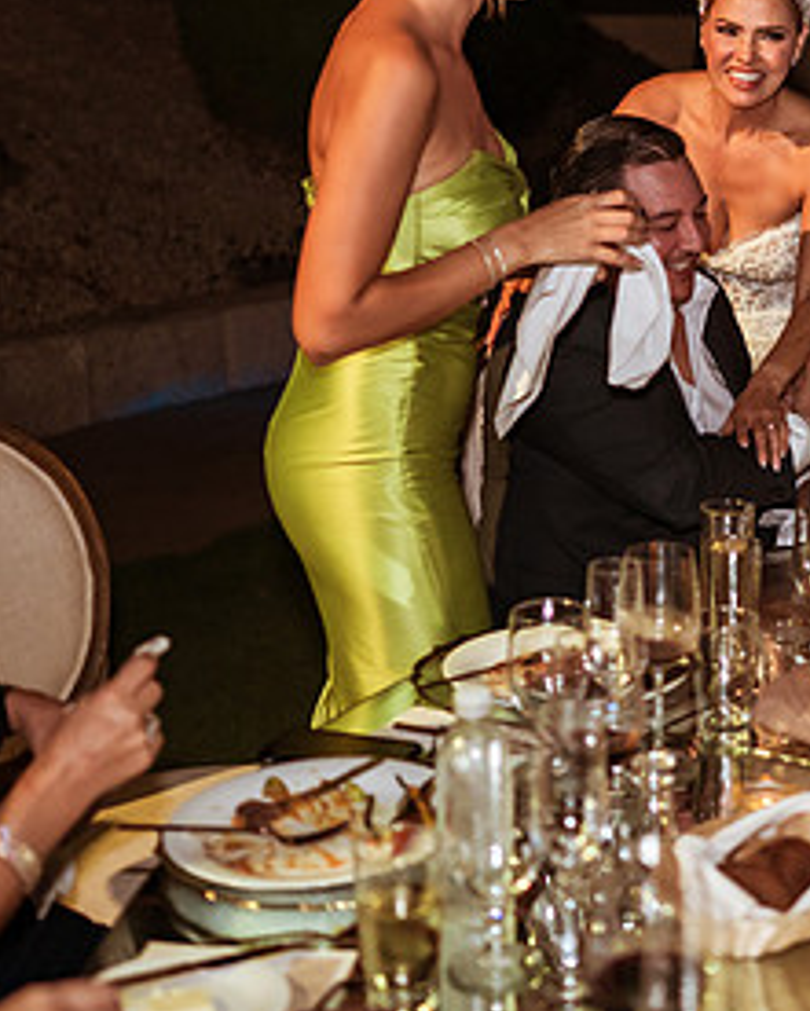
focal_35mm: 69
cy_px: 308
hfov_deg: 21.5
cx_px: 795
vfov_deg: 27.3
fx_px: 2067
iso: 3200
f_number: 1.8
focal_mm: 35
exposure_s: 1/1000
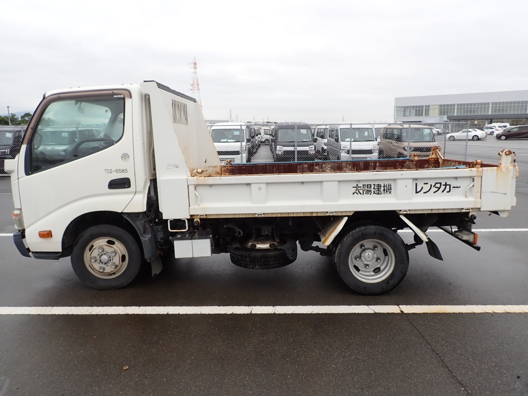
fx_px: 381
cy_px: 198
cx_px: 264
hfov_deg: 69.4
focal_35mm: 25
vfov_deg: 54.9
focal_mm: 4.5
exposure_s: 1/100
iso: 100
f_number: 2.8
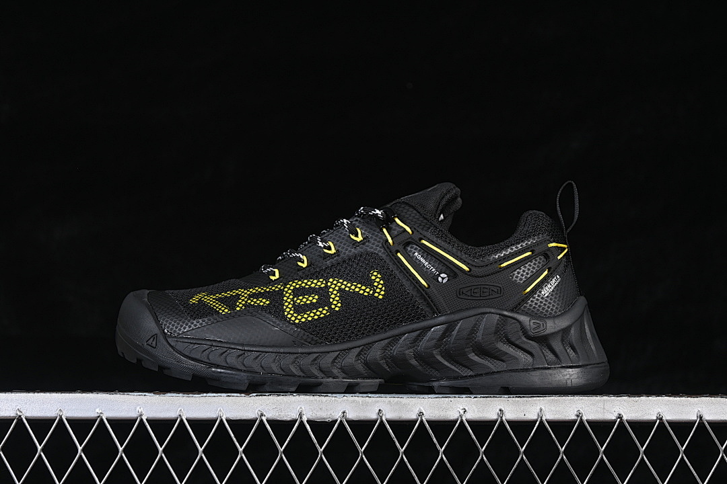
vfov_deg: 18.2
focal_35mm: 75
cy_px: 242
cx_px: 364
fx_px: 1514
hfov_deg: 27.0
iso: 160
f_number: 6.3
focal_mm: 50
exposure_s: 1/60
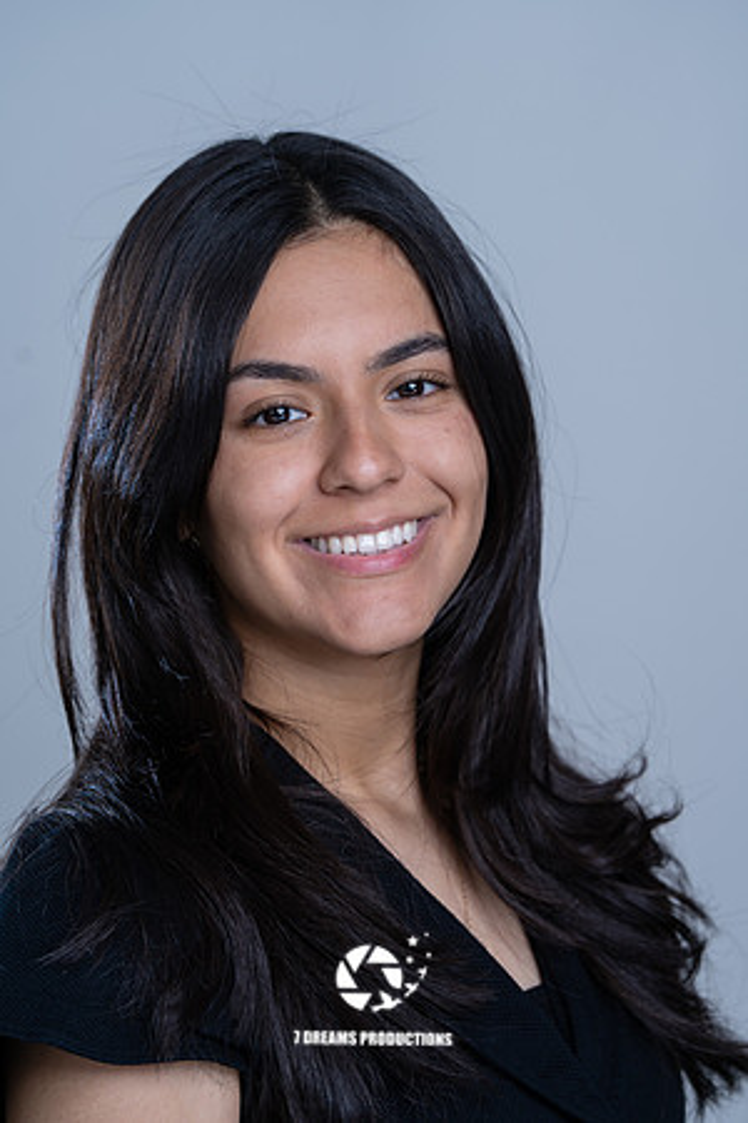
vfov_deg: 11.5
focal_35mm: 179
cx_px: 374
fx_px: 5578
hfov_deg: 7.7
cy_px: 562
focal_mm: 179
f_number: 5.6
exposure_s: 1/200
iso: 160
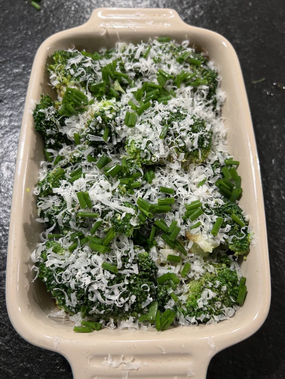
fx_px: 285
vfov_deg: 67.3
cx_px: 142
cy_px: 190
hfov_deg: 53.1
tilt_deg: -70.8
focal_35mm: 26
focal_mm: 5.7
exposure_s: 1/50
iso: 160
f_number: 1.5
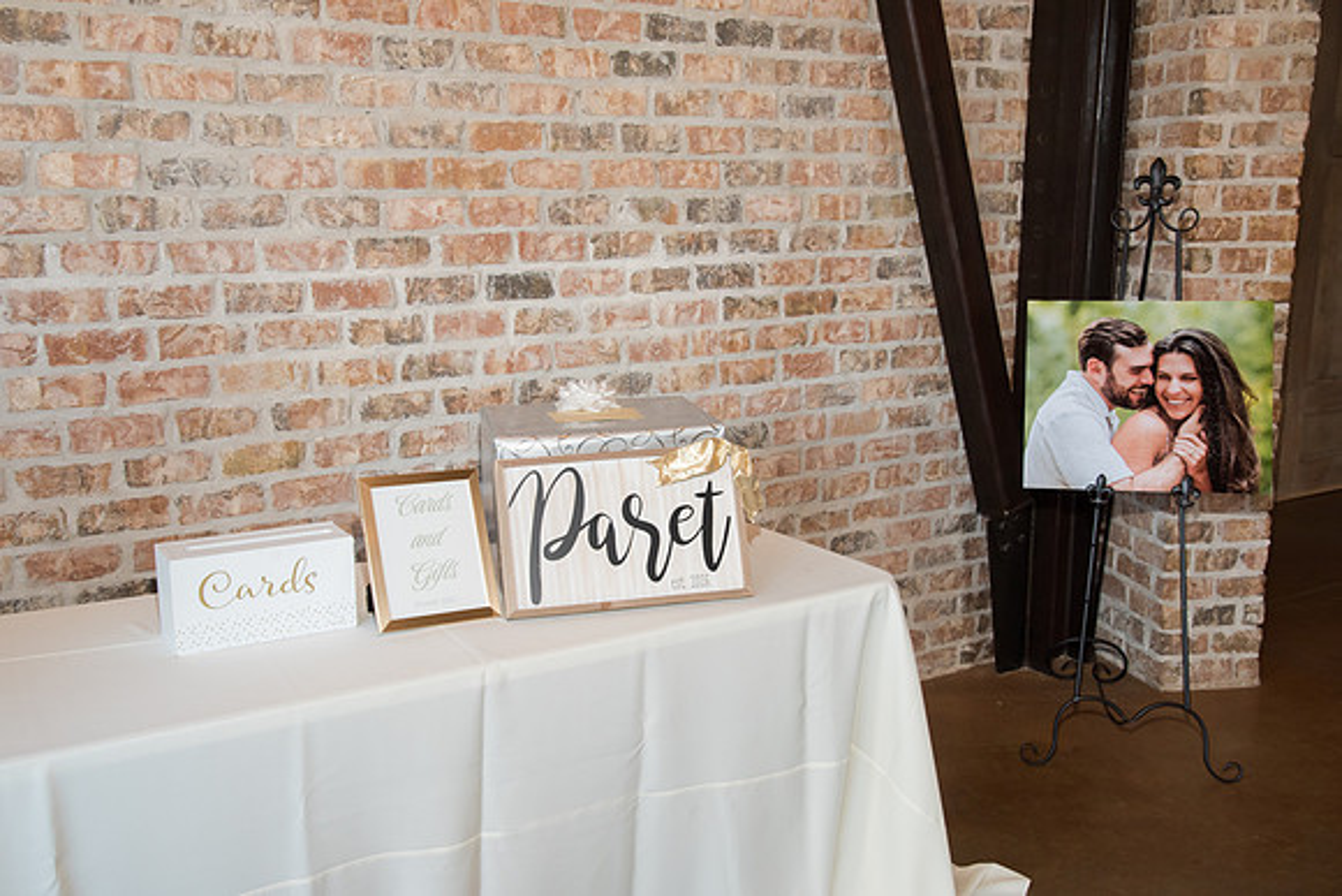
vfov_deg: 36.9
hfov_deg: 53.1
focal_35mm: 36
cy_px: 447
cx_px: 655
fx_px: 1344
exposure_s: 1/60
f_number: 6.3
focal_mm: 35
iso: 1250
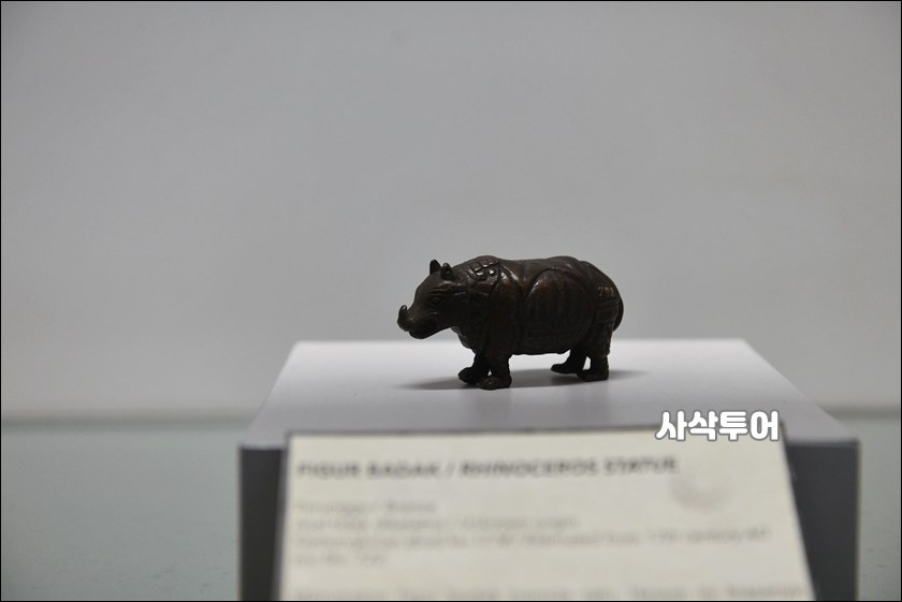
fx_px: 1554
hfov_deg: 32.4
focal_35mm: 62
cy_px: 301
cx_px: 451
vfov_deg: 21.9
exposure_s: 1/80
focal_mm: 62
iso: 2000
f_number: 4.5
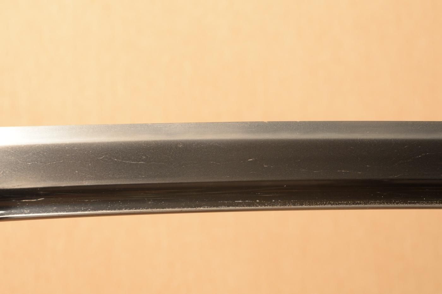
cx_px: 221
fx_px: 1380
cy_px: 147
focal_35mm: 112
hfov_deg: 18.2
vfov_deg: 12.2
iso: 400
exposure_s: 1/1.6
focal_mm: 75
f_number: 11
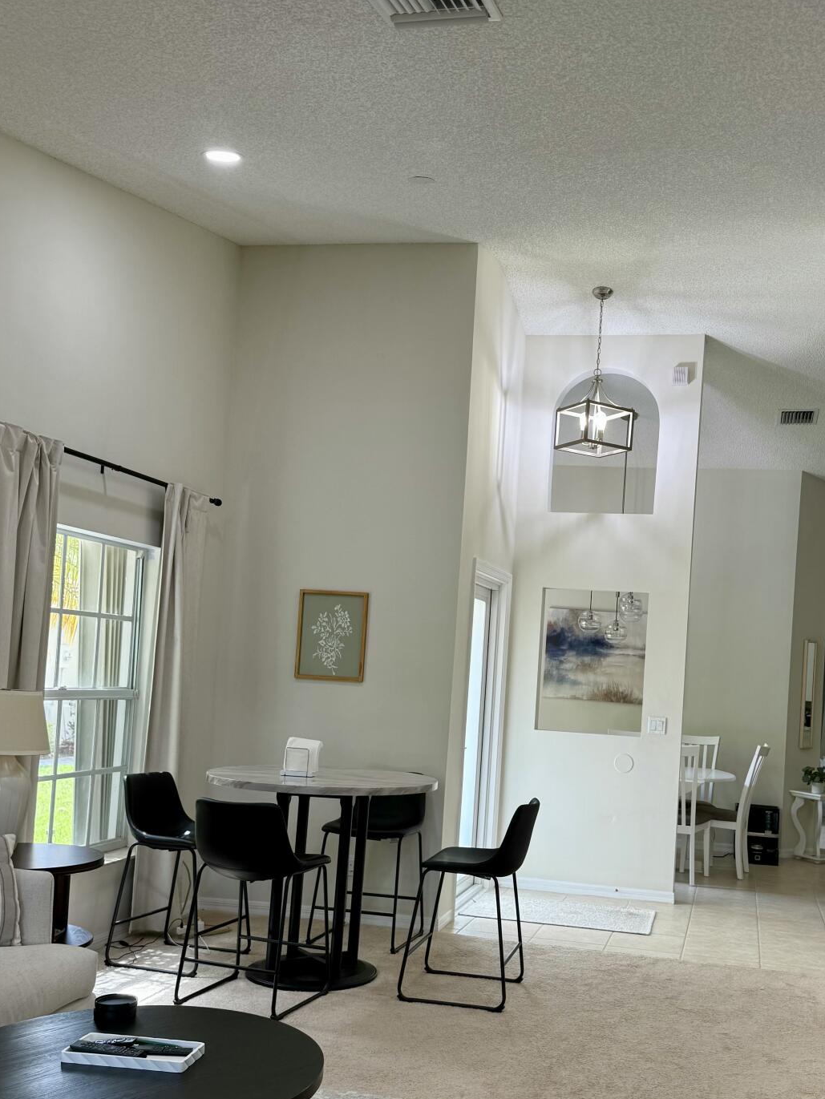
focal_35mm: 35
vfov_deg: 52.4
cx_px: 529
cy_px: 643
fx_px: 1112
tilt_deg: +3.3
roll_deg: -4.1
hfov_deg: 40.4
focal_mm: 6.76
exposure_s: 1/120
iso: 80
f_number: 1.78
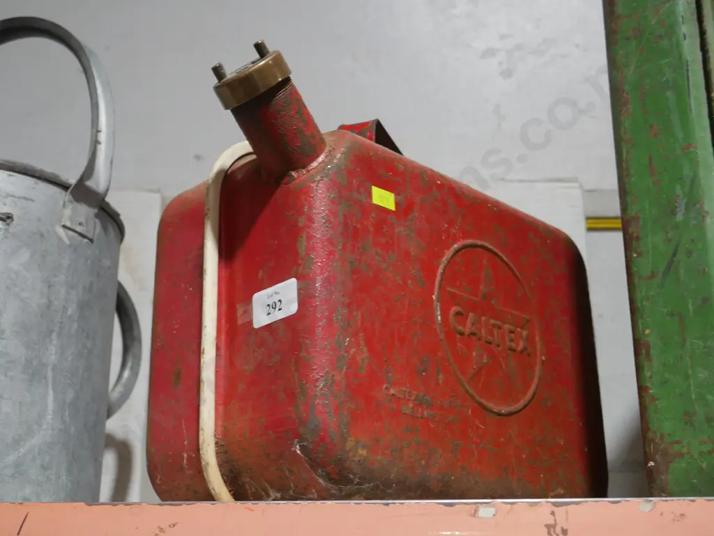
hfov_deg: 38.2
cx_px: 357
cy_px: 268
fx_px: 1032
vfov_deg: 29.1
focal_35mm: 50
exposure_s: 1/60
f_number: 5.3
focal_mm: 25
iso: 800
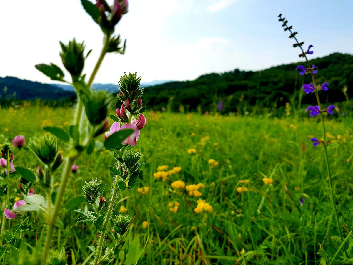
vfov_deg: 53.1
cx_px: 176
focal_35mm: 26
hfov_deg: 67.3
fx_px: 265
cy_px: 132
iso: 40
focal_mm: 4.2
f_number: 1.7
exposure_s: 1/2488
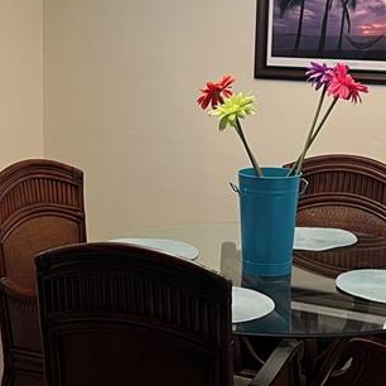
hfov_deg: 22.5
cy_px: 208
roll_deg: -1.9
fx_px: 971
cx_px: 213
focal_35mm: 77
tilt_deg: -10.9
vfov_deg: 22.5
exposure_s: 1/60
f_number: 1.5
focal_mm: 5.7
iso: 160
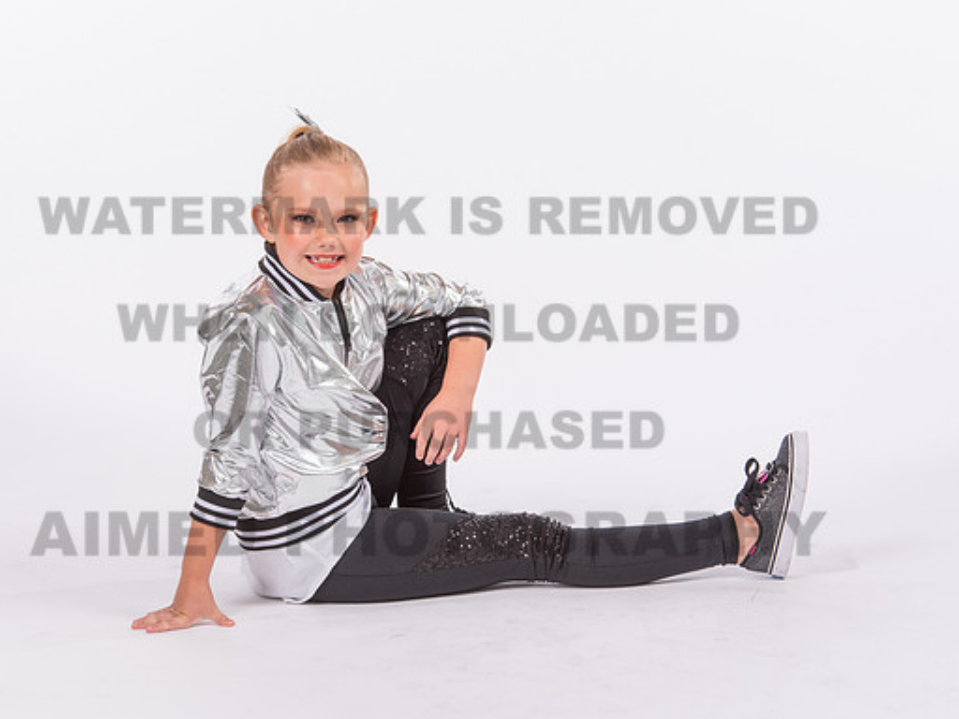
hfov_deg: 13.5
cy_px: 361
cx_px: 414
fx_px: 4045
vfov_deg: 10.2
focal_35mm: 146
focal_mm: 122
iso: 250
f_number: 11
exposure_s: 1/160
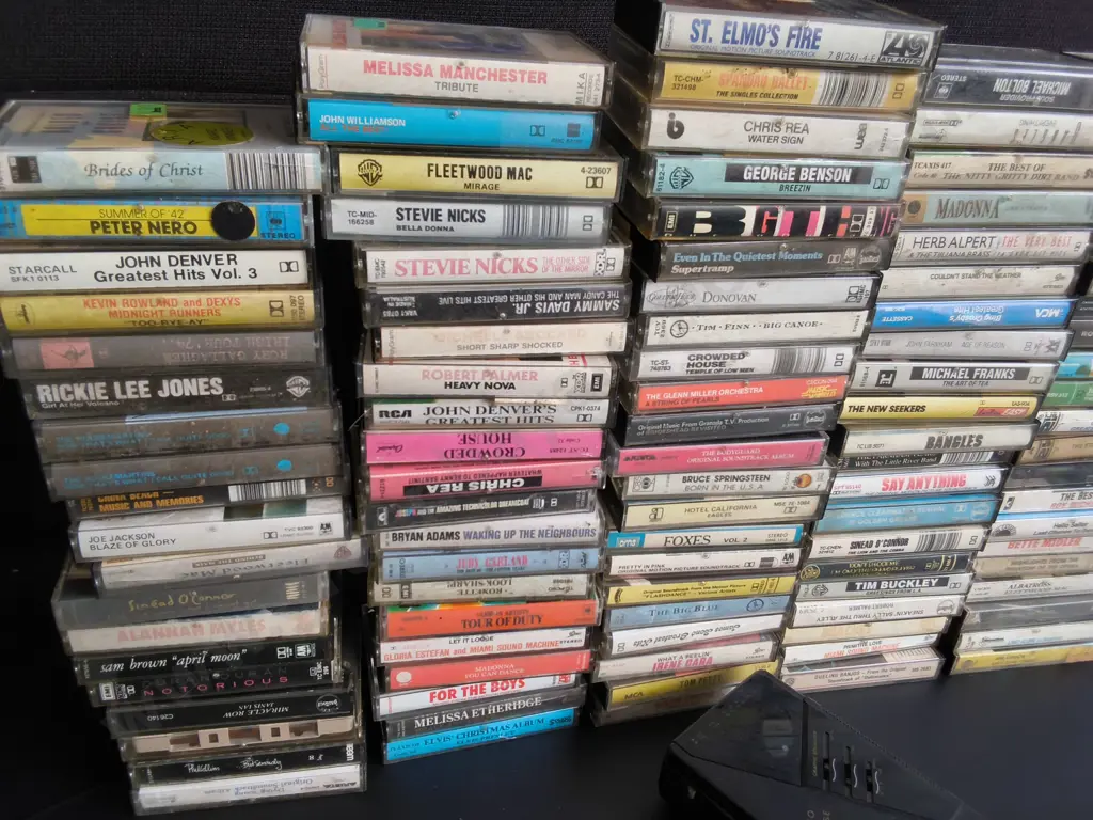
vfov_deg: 51.4
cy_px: 410
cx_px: 546
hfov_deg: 65.3
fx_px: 853
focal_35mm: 27
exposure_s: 1/100
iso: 32
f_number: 2
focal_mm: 2.87
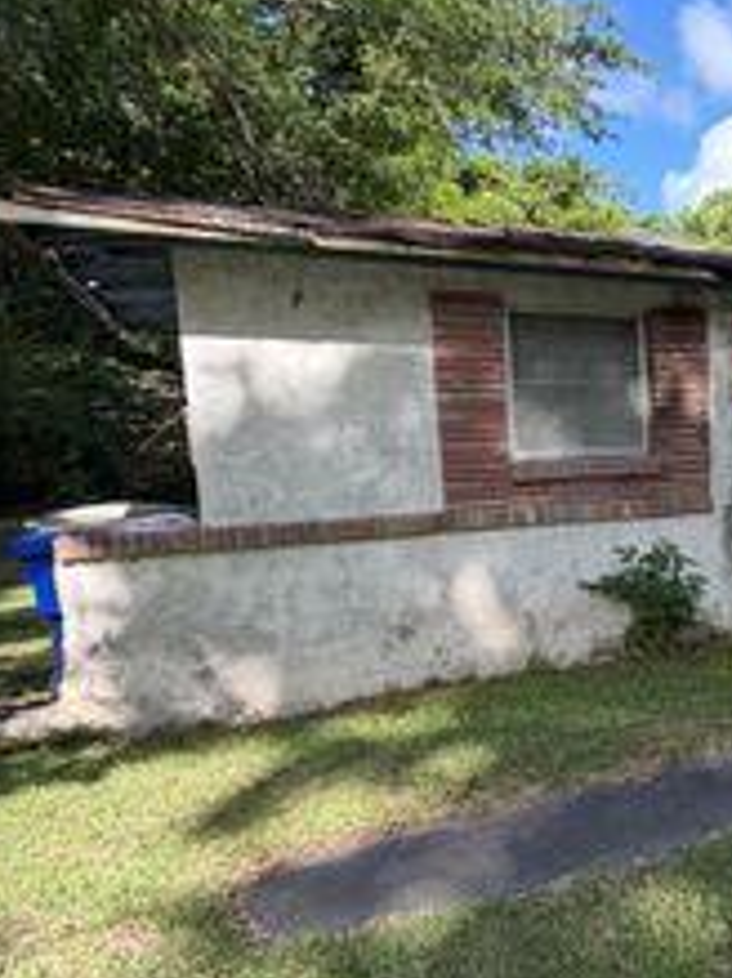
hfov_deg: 35.9
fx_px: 903
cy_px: 538
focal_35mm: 32
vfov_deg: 56.7
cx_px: 848
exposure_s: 1/502
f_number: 2.2
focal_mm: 2.22
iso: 64
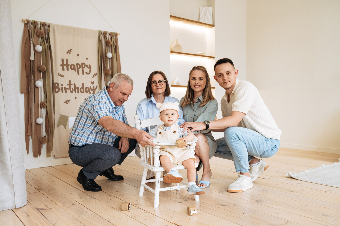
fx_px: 306
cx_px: 166
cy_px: 118
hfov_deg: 58.2
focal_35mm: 32
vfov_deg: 40.6
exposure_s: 1/250
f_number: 4
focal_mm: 31
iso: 1000
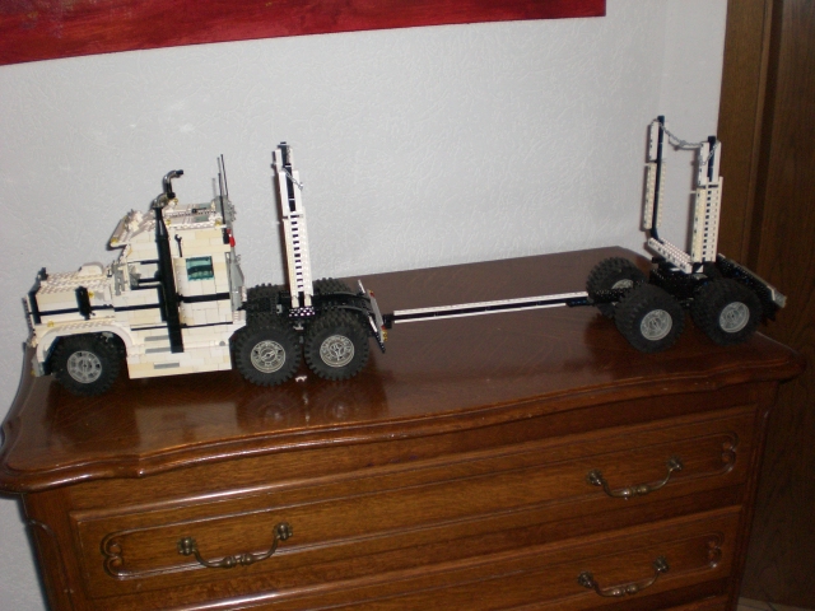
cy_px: 306
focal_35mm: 38
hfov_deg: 49.0
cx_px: 408
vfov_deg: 37.7
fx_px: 895
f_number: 3.1
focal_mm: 6.3
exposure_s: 1/60
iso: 200
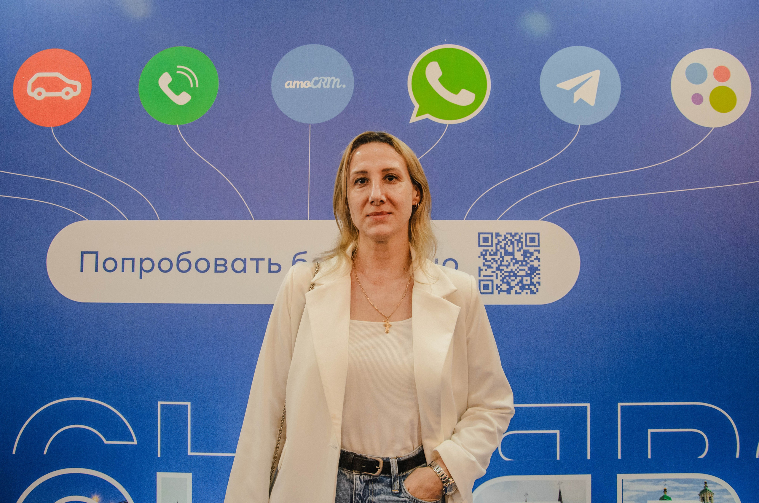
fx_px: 568
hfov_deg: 67.5
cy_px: 252
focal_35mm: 27
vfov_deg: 47.7
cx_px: 380
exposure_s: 1/50
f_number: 4.5
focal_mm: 18
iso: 800
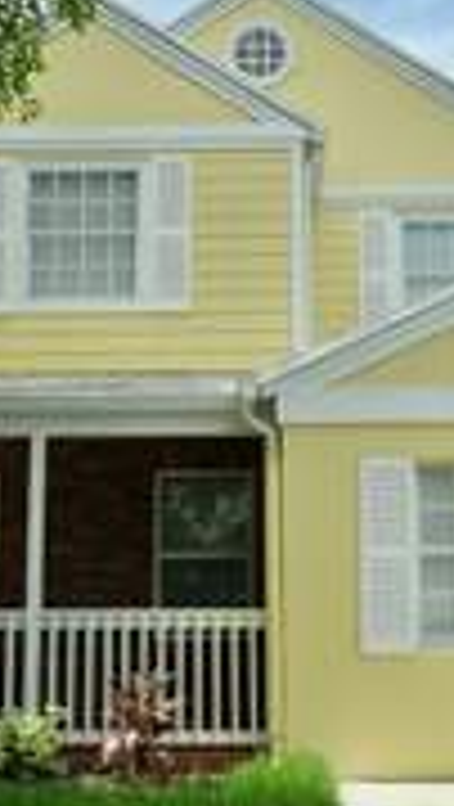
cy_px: 448
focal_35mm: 42
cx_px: 252
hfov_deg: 28.4
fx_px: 897
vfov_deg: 48.2
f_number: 7.1
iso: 125
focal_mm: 10
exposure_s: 1/200
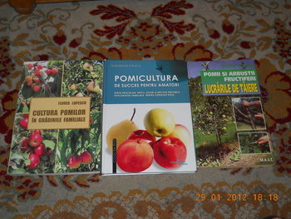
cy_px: 110
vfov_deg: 35.2
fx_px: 345
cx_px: 146
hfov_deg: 45.7
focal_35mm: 41
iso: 80
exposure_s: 1/30
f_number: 3.1
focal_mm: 6.72
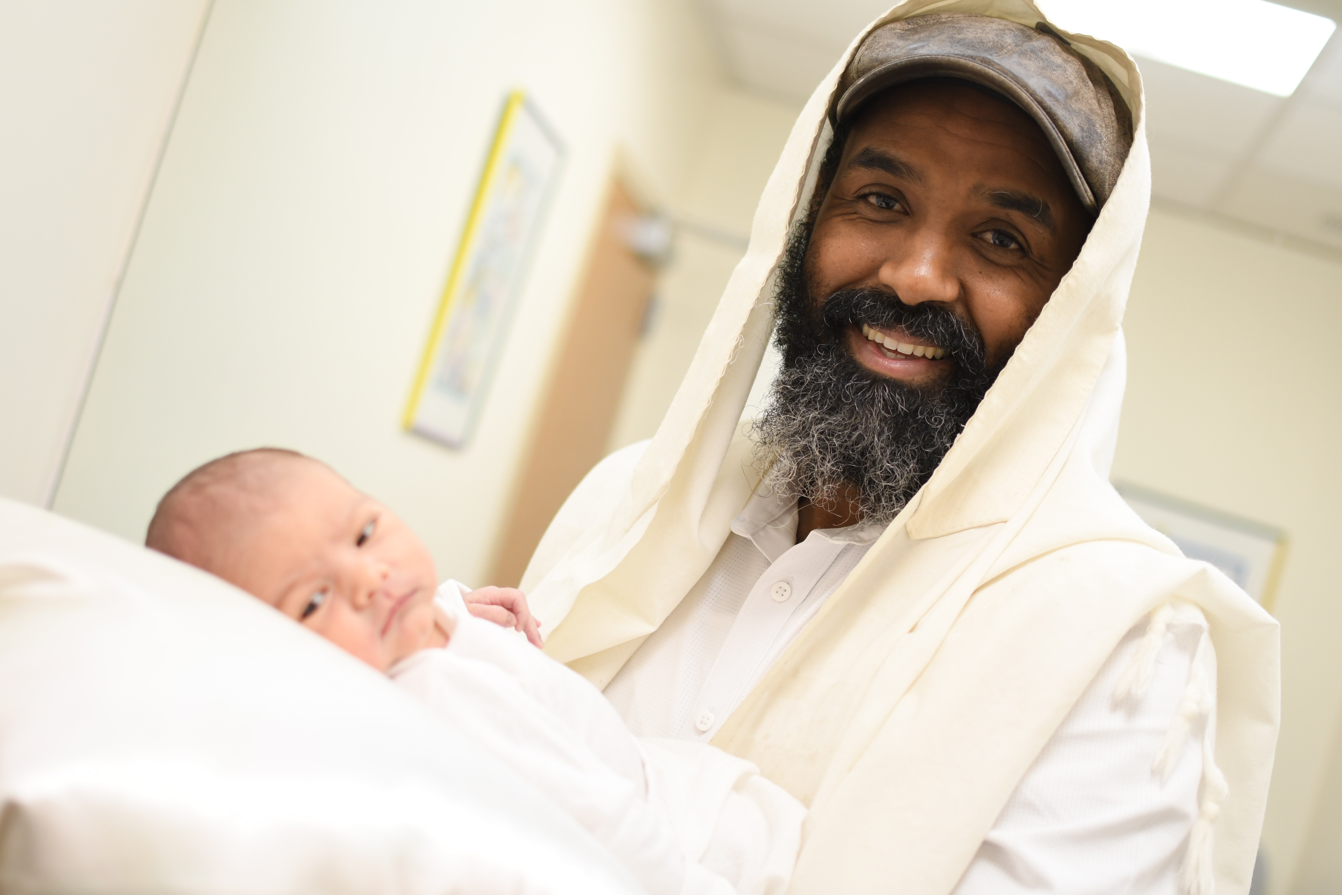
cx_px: 671
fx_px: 1938
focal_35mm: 52
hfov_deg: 38.2
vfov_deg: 26.0
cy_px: 448
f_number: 2.2
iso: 640
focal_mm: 35
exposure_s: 1/160
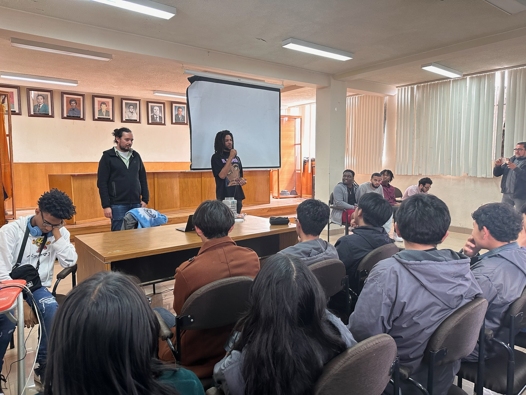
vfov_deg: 56.8
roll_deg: -0.2
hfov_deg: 71.6
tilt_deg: -5.0
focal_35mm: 24
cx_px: 263
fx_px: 365
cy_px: 198
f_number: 1.78
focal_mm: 6.86
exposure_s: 1/60
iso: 160
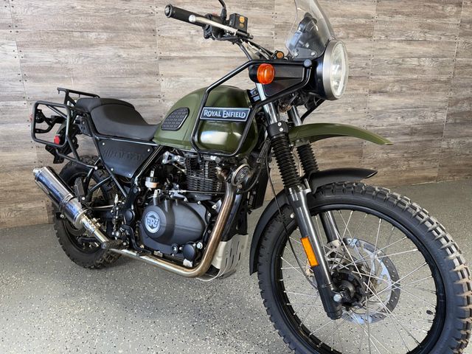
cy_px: 177
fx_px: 327
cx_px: 236
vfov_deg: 56.8
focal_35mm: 24
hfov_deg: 71.6
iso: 80
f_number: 1.78
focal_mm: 6.76
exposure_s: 1/24
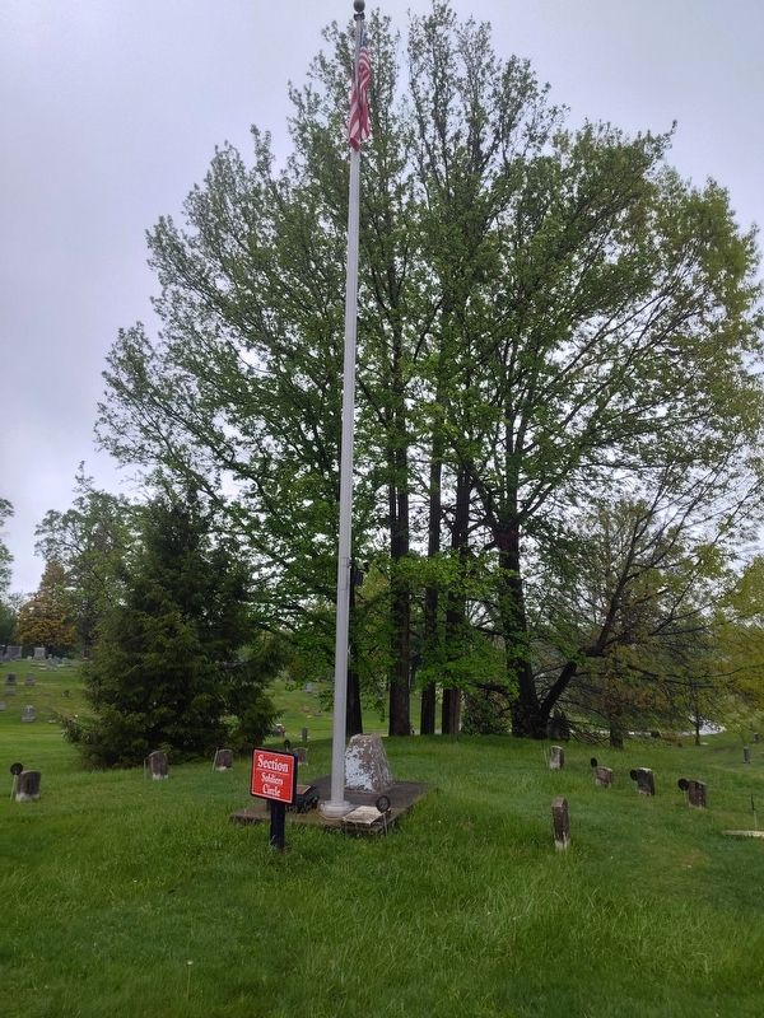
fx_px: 677
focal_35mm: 23
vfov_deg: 73.9
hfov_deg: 58.9
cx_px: 382
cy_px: 509
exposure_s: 1/284
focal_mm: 5.56
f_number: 1.8
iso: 100
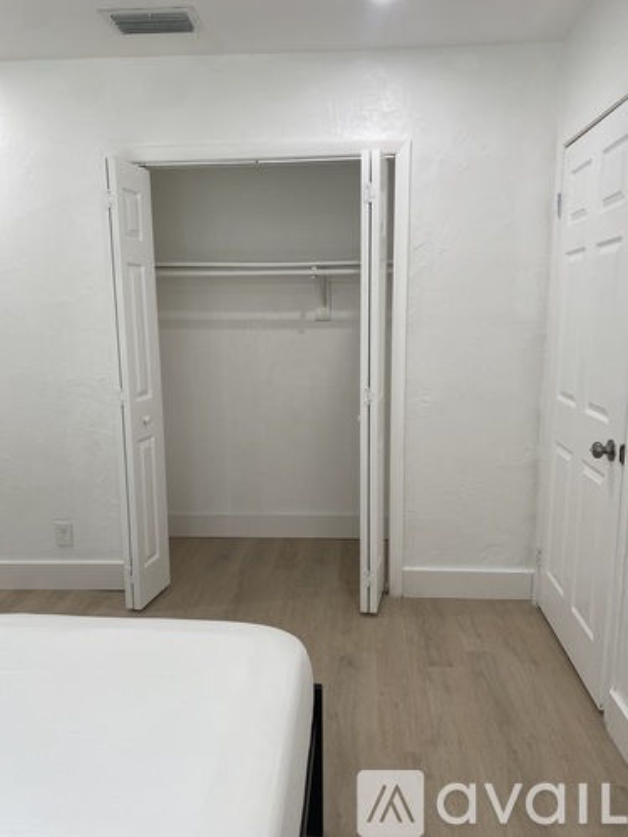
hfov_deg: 53.1
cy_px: 418
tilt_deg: -8.7
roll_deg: +1.2
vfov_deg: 67.3
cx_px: 314
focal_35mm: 26
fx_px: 629
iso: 80
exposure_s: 1/120
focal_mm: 4.25
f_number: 1.8
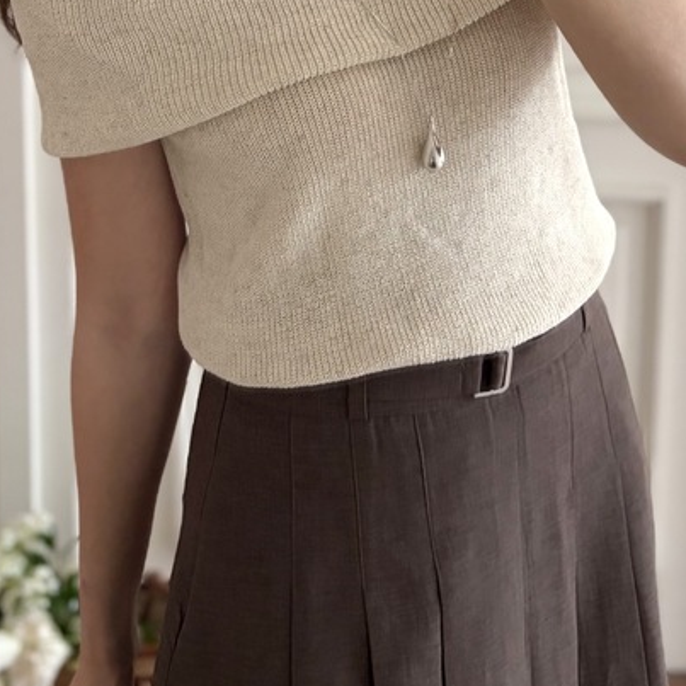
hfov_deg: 29.9
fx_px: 1278
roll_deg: -3.1
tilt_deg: -18.6
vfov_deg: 27.8
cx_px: 426
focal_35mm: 57
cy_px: -44
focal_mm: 5.96
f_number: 1.6
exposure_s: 1/60
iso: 250
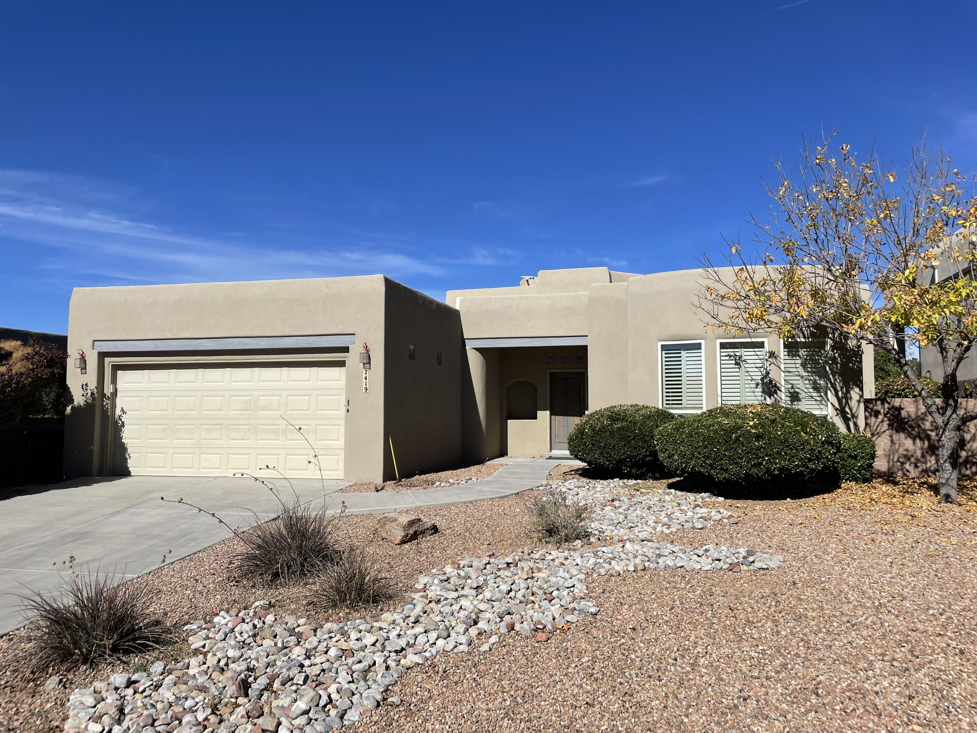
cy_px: 366
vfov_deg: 53.1
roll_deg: -0.1
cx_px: 488
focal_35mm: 26
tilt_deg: +6.8
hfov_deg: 67.3
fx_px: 734
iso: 32
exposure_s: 1/6494
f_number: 1.6
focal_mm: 4.2
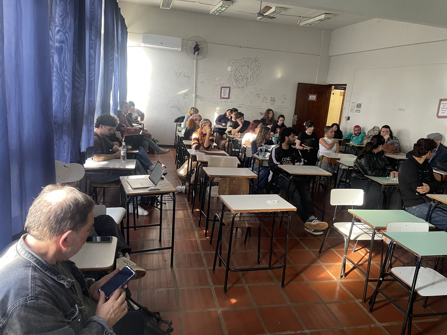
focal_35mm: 26
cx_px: 224
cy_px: 168
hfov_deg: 67.3
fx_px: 336
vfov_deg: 53.1
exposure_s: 1/65
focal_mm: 4.2
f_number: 1.6
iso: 125
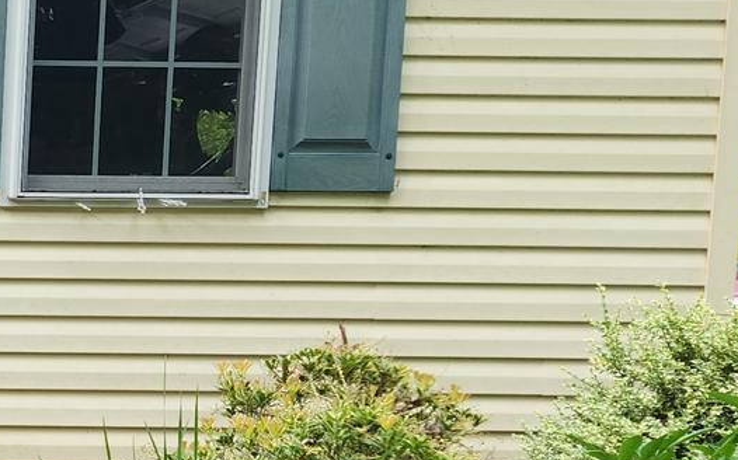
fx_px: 1910
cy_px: 478
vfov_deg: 13.5
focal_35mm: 95
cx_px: -418
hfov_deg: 18.8
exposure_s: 1/180
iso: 64
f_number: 1.8
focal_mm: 5.4
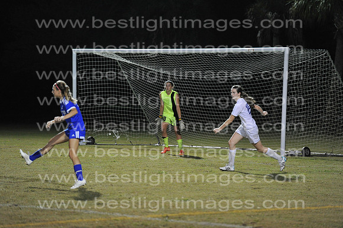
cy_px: 114
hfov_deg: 11.1
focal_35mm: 185
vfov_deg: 7.4
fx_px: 1762
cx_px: 172
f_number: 3.5
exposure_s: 1/500
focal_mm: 185
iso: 5000
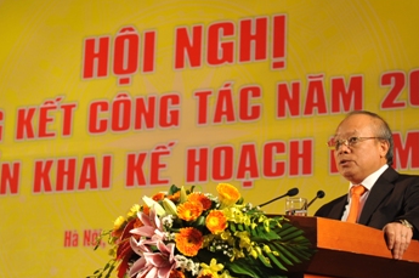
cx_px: 231
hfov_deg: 19.7
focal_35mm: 104
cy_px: 119
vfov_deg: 13.1
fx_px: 1209
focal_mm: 56
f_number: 4
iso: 640
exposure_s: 1/100
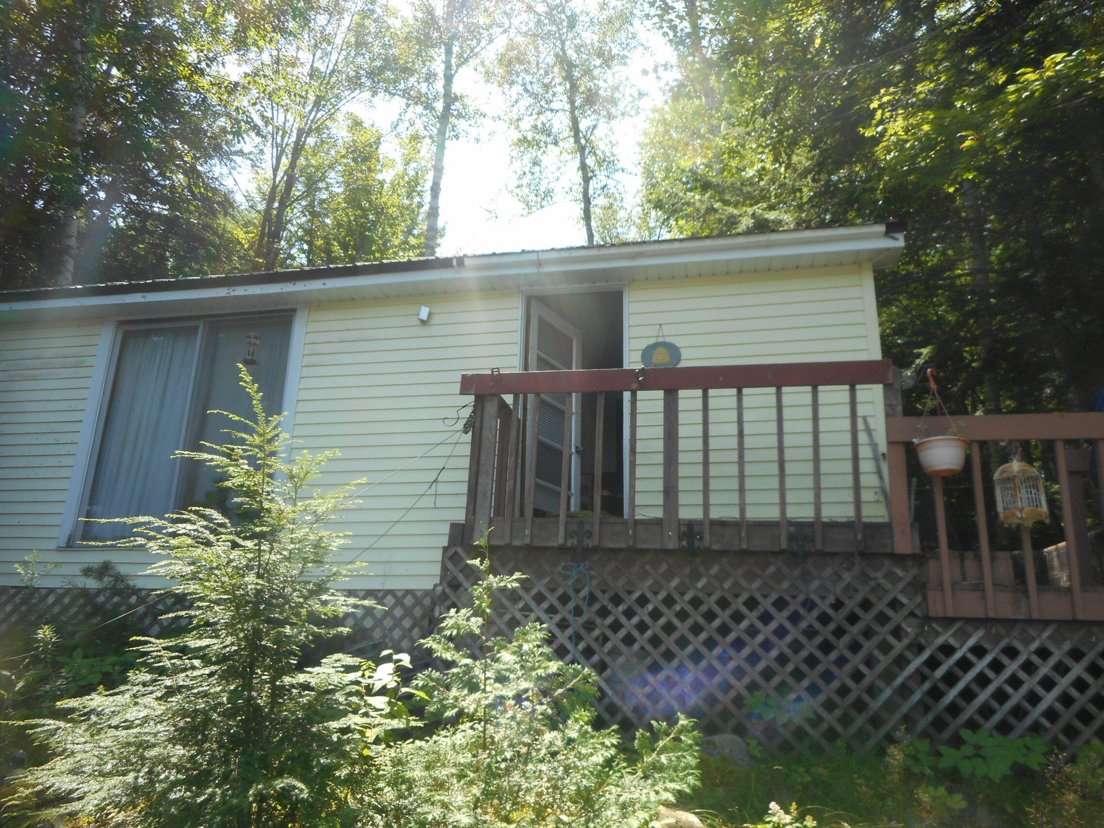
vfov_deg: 54.9
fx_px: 797
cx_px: 552
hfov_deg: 69.4
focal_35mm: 25
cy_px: 414
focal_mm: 4.5
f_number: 3.7
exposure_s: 1/160
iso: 80
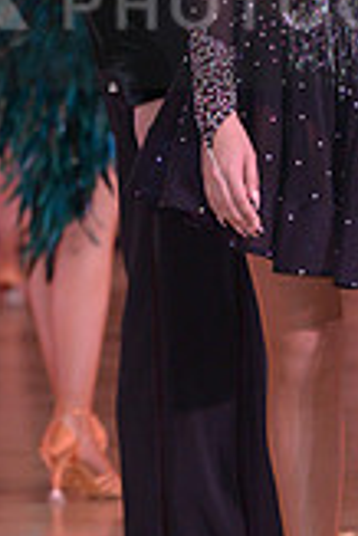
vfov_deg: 4.7
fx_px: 6460
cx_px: 261
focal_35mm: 434
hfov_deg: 3.2
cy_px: -20
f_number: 5
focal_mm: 122
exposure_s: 1/200
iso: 1250
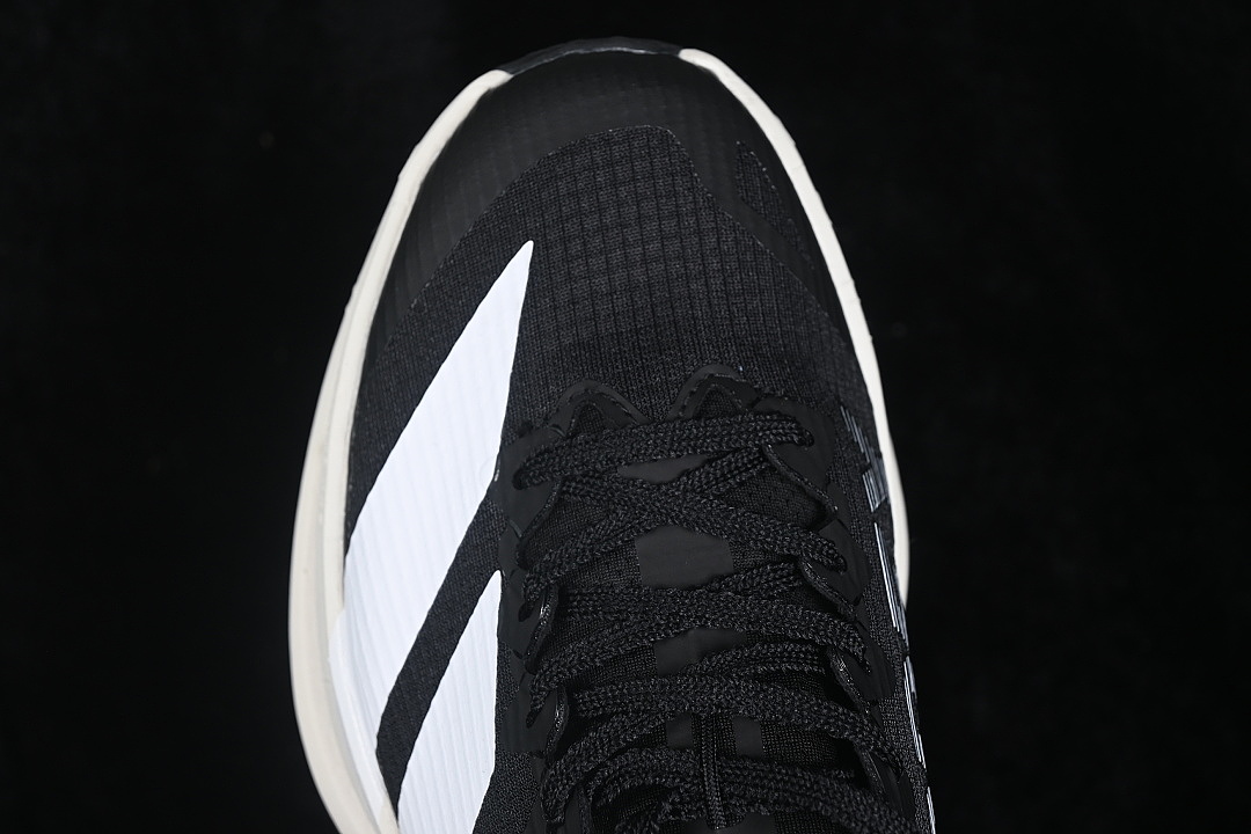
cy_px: 417
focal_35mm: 75
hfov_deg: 27.0
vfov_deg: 18.2
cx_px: 626
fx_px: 2606
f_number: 6.3
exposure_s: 1/60
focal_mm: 50
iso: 160
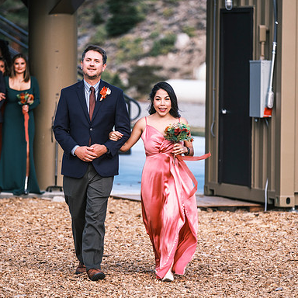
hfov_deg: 7.3
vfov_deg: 7.3
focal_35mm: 239
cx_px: 146
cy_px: 149
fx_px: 2328
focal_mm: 124.3
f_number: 2.8
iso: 400
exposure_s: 1/900
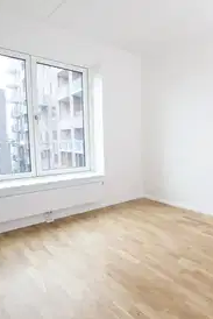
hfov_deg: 51.6
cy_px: 162
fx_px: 204
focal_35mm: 23
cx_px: 171
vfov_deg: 76.1
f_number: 7.1
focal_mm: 10
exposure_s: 1/60
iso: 800
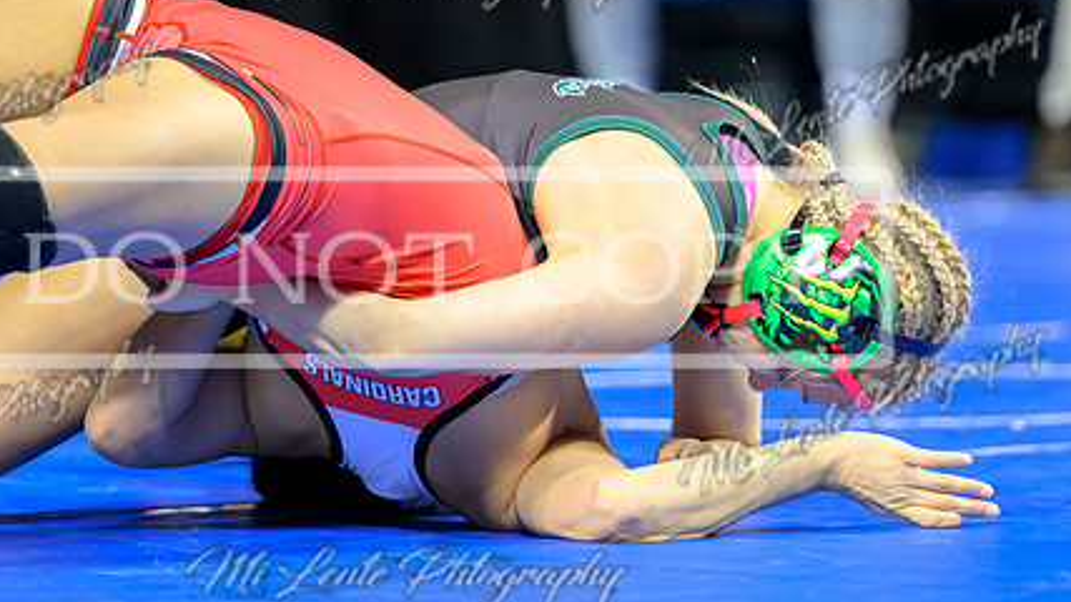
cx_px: 482
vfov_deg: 3.8
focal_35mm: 321
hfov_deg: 6.7
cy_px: 281
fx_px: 9114
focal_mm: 185
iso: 3200
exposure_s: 1/800
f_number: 2.8
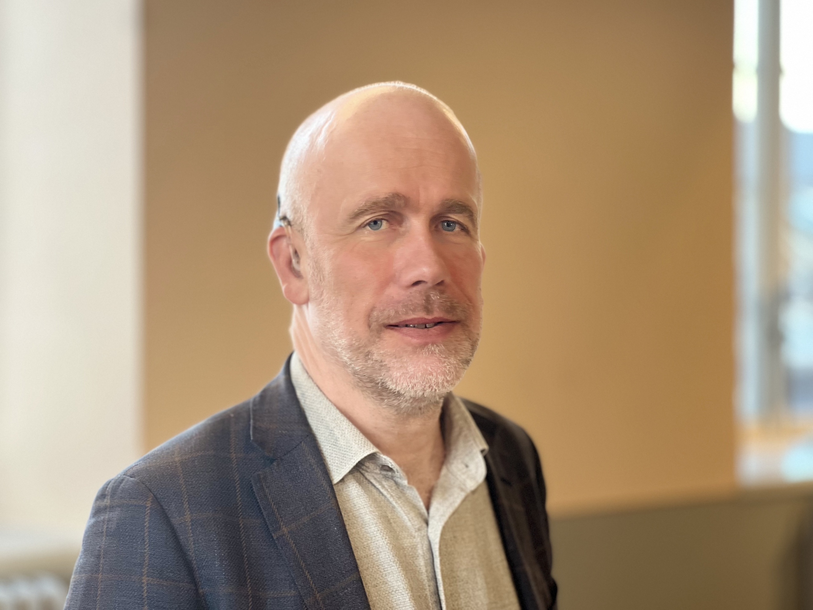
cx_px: 406
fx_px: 1808
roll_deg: -0.2
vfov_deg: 19.1
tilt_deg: -0.9
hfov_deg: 25.3
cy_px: 305
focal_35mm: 77
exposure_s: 1/100
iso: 250
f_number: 2.8
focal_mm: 9
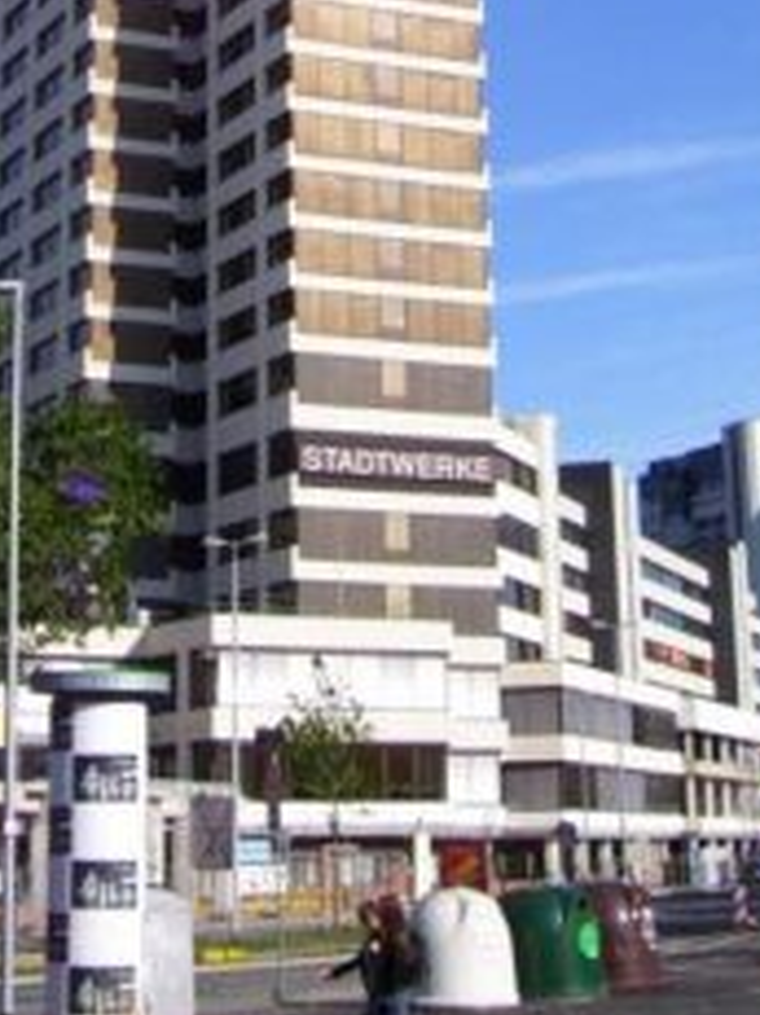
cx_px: 264
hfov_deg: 17.9
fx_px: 2403
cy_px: -97
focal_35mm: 82
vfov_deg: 22.5
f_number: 4.8
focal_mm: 6
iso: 80
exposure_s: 1/500
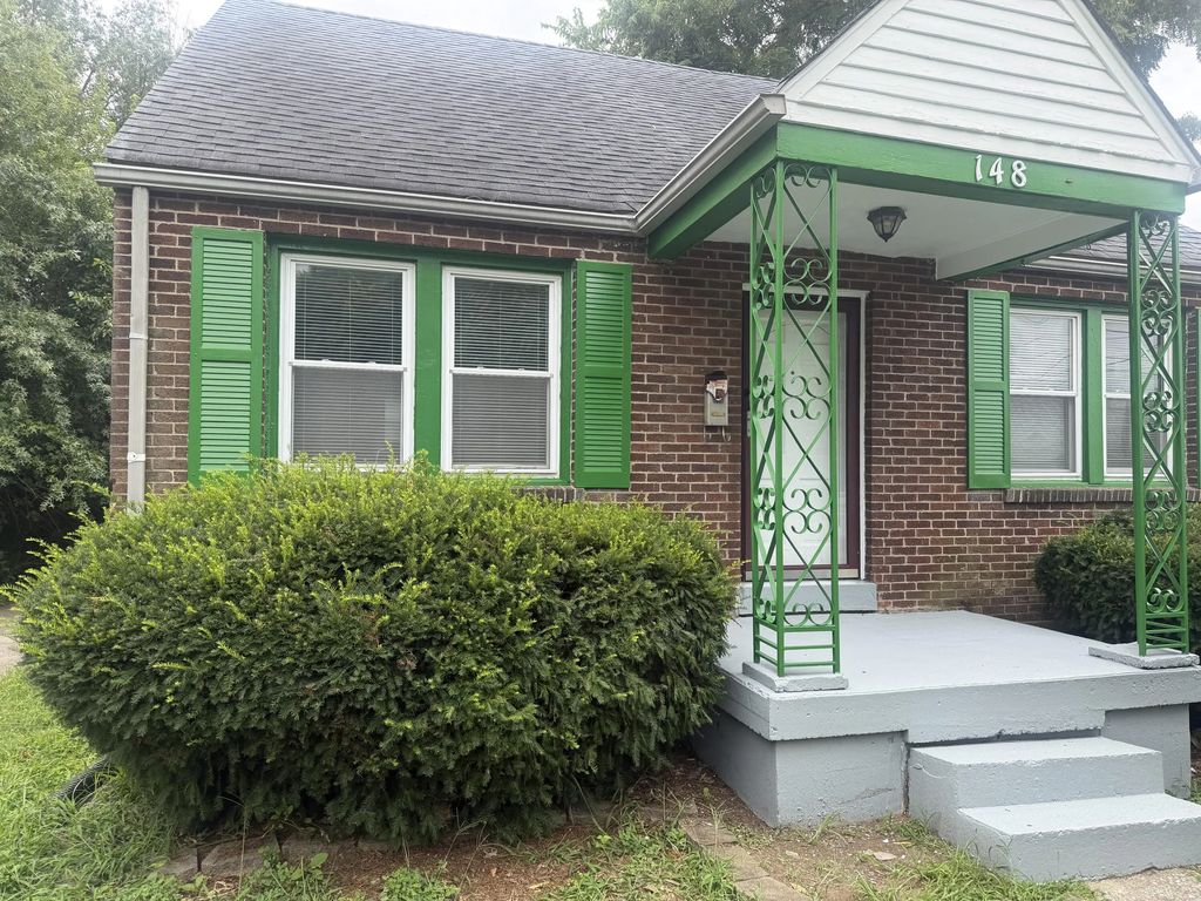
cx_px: 600
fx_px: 833
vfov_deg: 56.8
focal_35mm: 24
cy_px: 450
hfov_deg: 71.6
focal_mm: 6.76
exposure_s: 1/1060
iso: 80
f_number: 1.78
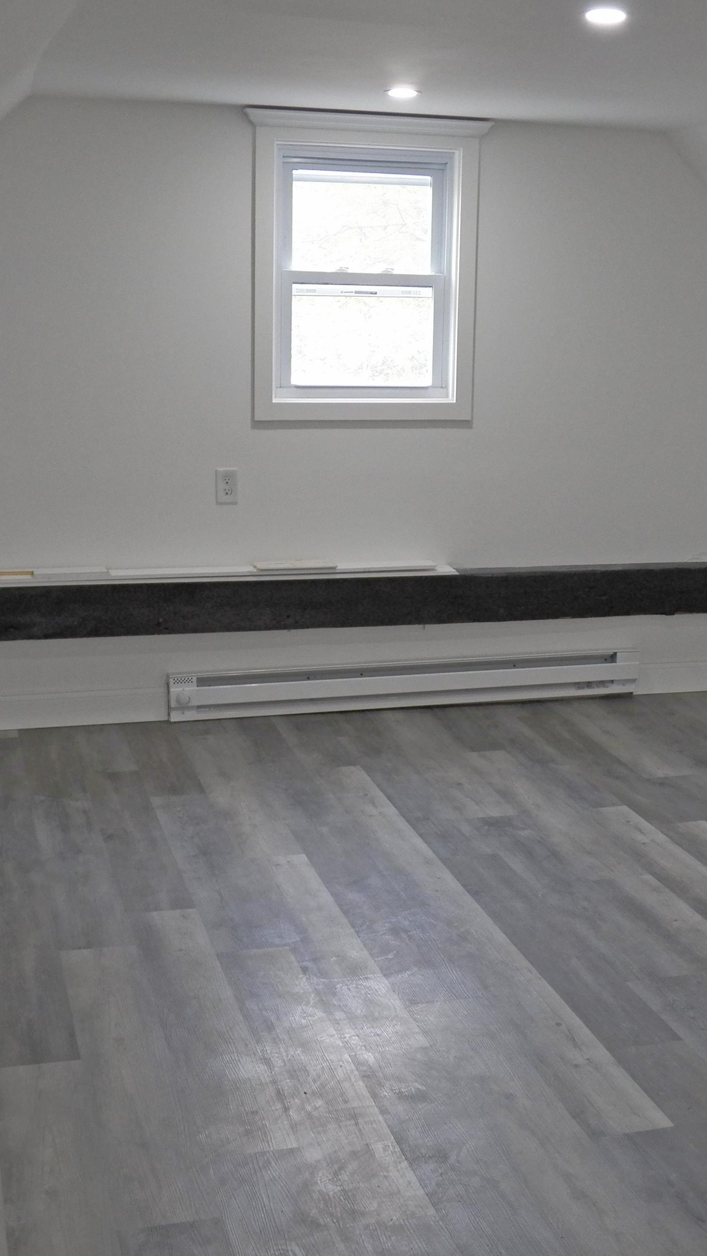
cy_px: 632
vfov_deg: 44.6
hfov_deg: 25.8
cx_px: 468
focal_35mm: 46
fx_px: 1533
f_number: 2.8
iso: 125
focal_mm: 5.5
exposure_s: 1/40
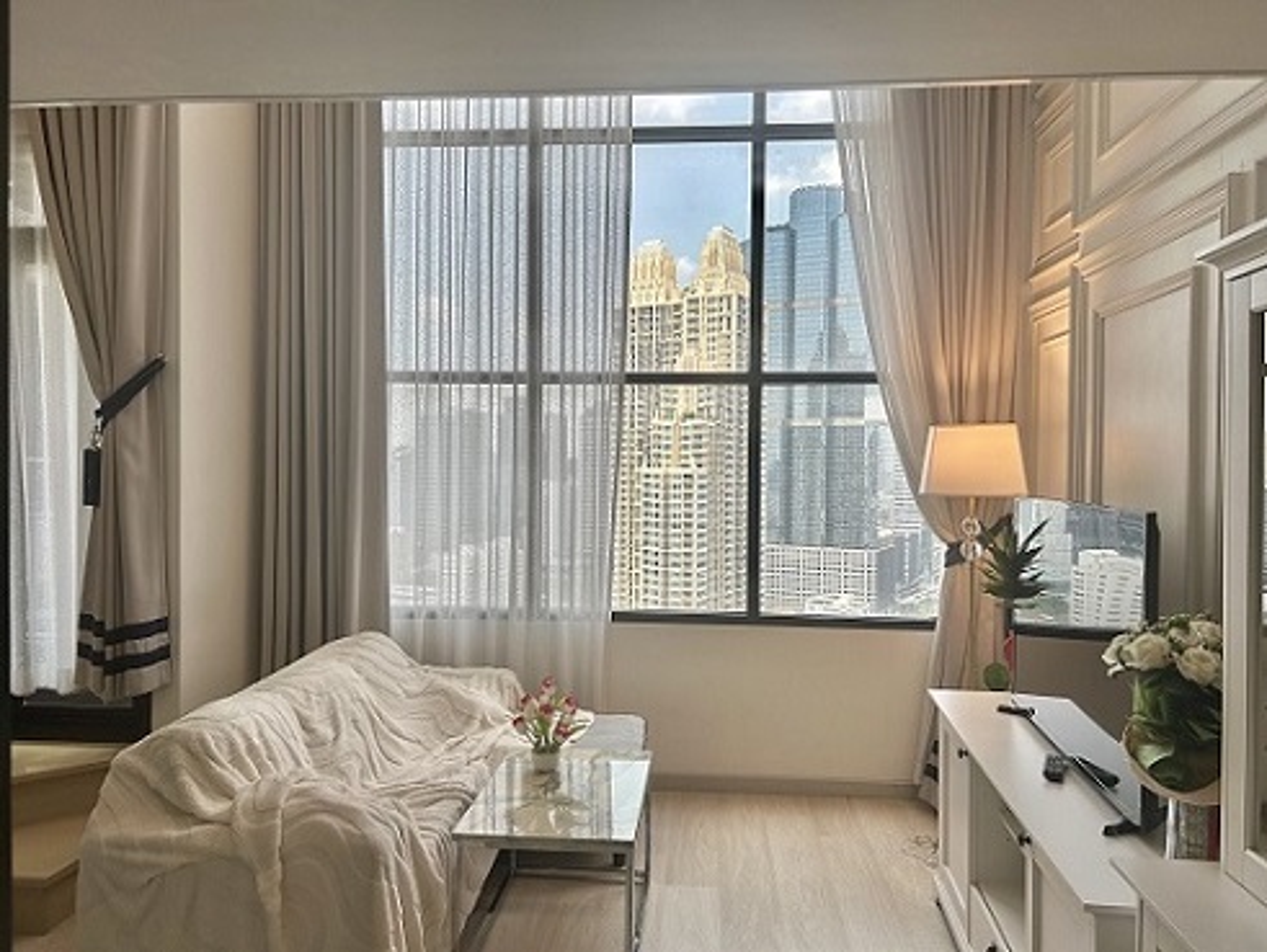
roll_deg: -0.3
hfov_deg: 67.3
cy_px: 476
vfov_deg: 53.1
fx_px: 952
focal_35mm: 26
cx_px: 634
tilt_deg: +0.0
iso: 50
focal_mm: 5.7
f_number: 1.5
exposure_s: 1/339
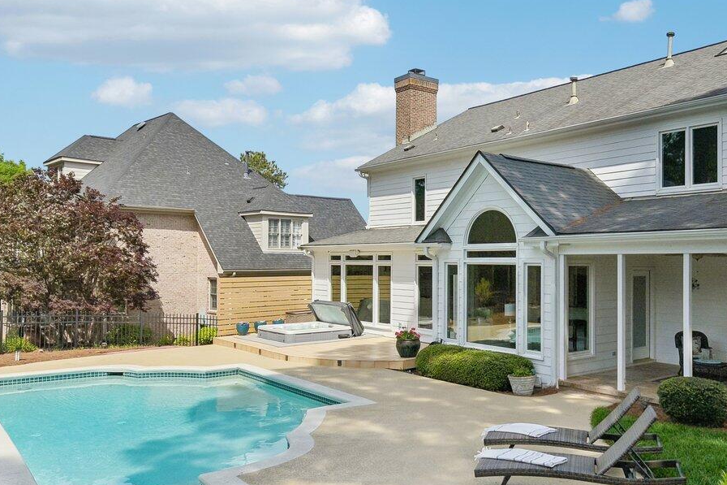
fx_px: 646
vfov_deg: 41.1
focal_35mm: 32
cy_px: 251
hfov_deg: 58.1
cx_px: 445
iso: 100
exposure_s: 1/1250
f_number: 8
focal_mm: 14
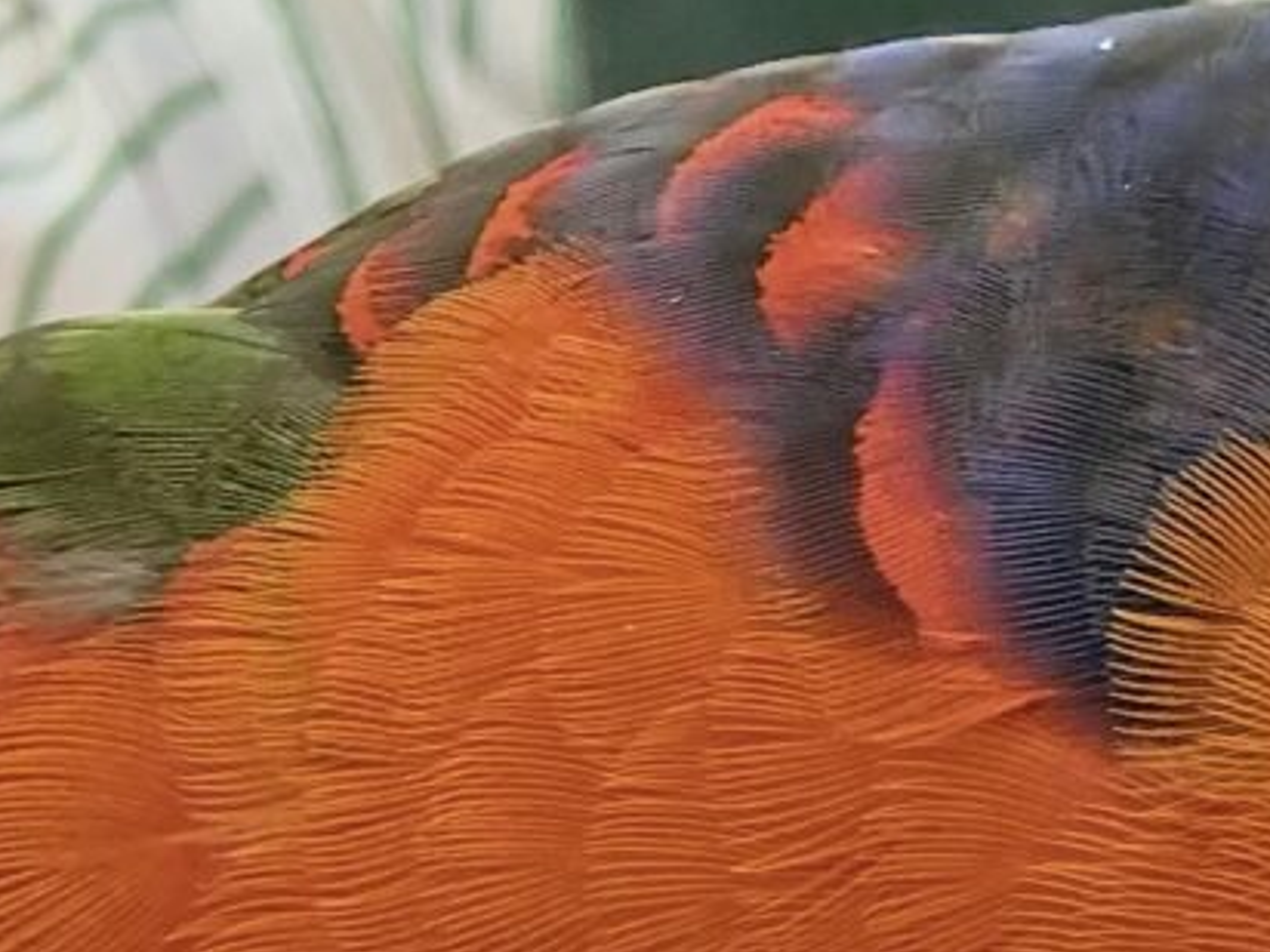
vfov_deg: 20.9
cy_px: 1026
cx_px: 1421
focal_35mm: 67
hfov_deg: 26.5
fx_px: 2458
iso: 80
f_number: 1.9
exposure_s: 1/65
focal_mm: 2.69
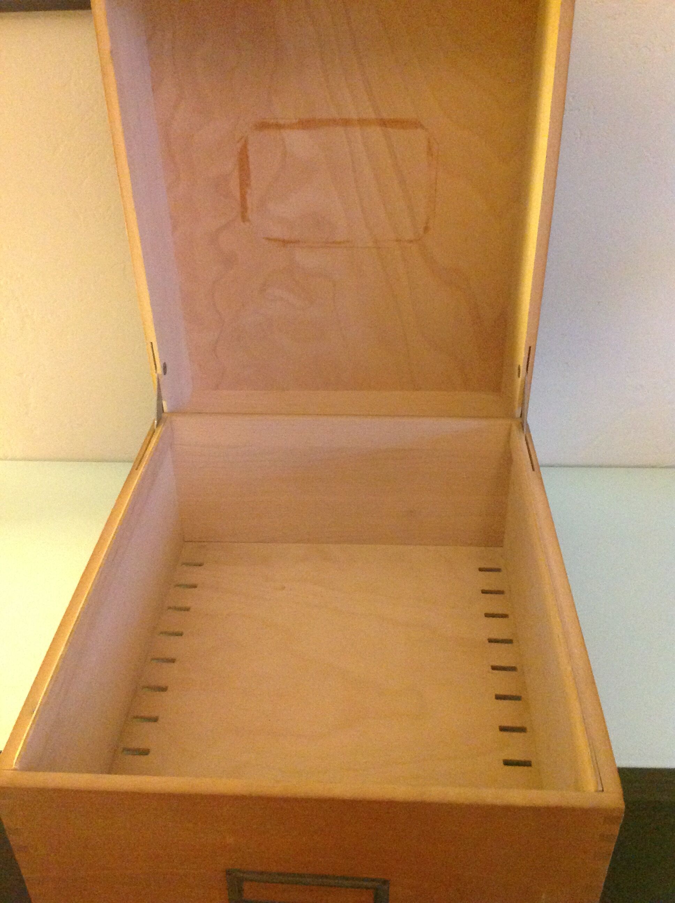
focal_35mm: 35
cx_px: 338
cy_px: 452
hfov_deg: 40.6
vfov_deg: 52.7
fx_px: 912
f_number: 2.4
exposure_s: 1/17
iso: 640
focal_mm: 4.28
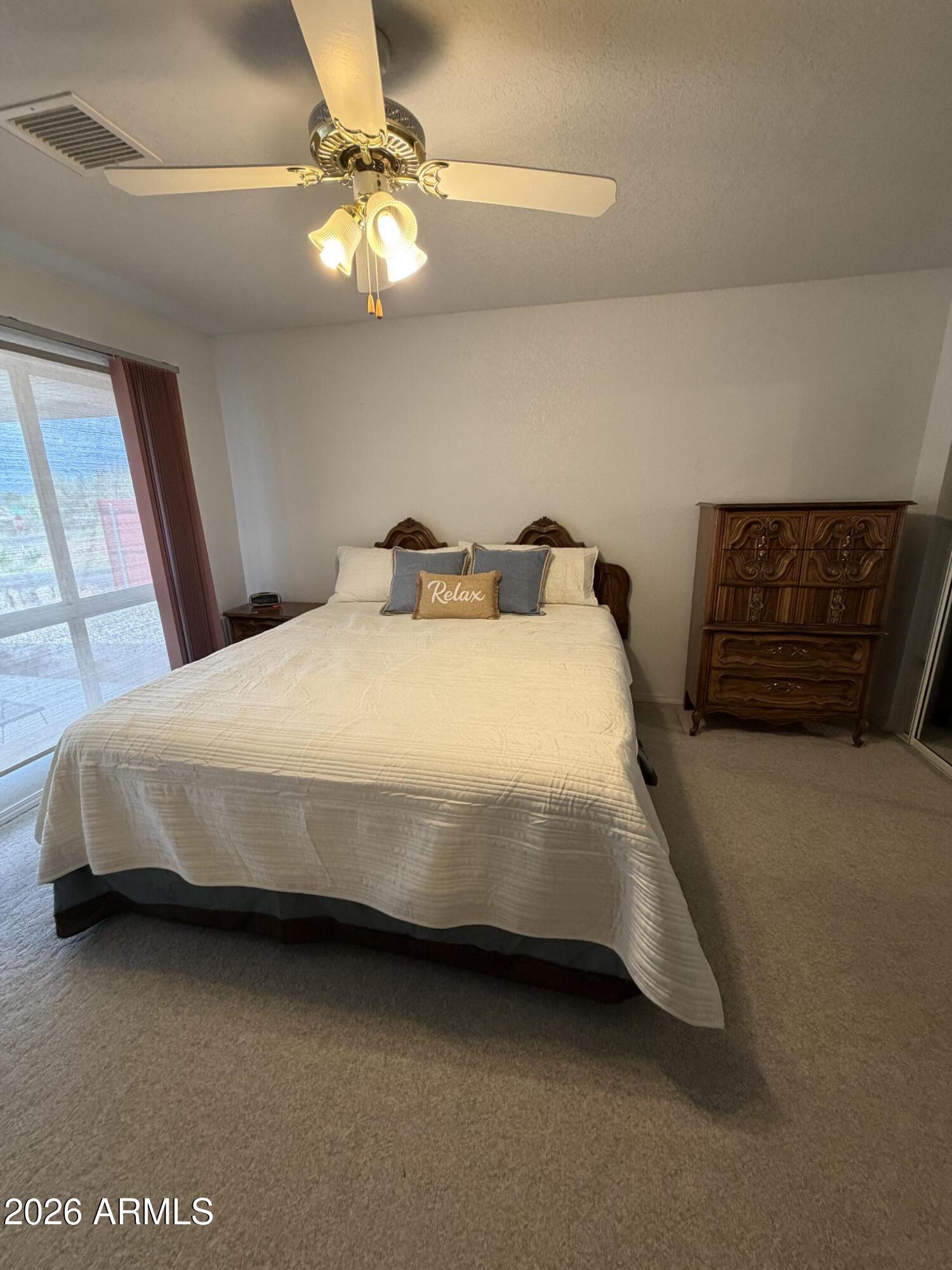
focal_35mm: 14
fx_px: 513
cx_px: 476
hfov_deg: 85.7
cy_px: 635
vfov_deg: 102.1
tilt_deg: -15.8
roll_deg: +1.3
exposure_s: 1/60
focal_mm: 2.22
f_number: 2.2
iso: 250
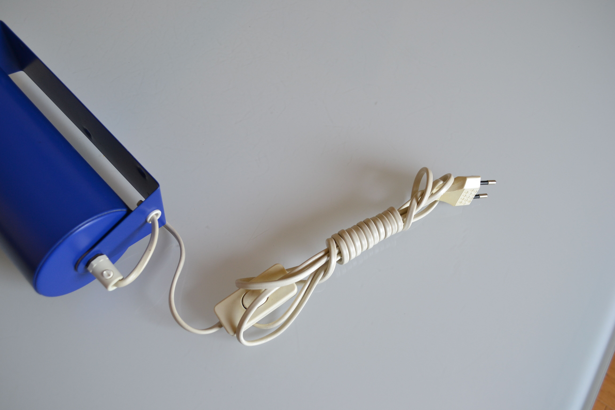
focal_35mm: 30
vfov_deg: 43.6
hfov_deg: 61.9
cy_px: 205
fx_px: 512
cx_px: 308
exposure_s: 1/100
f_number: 5
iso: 400
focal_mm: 20
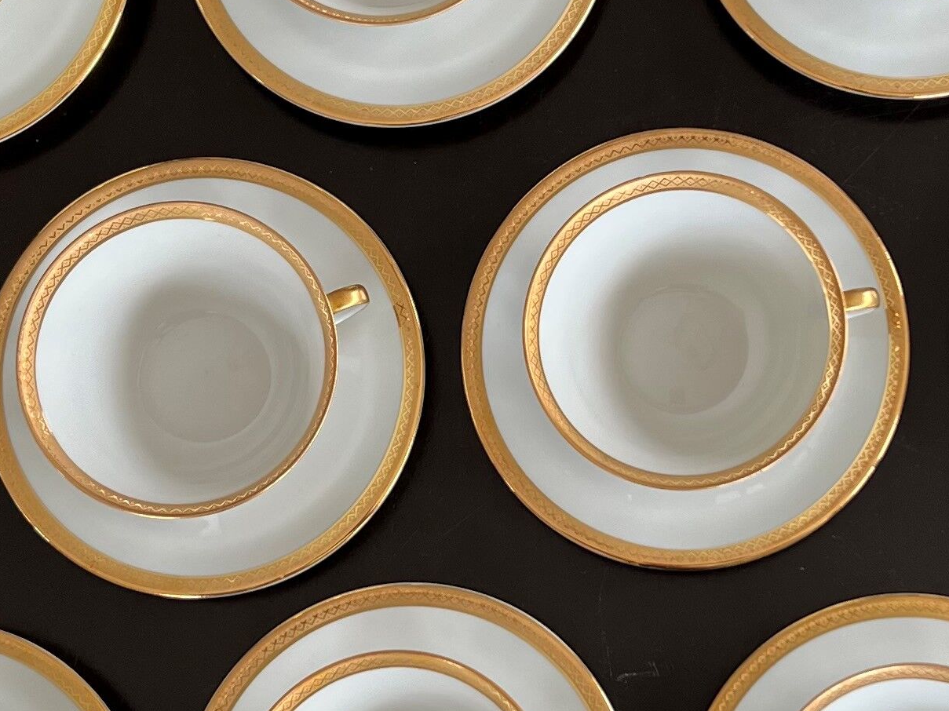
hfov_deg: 30.2
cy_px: 388
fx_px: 1754
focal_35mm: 64
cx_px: 588
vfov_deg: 22.9
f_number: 1.5
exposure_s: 1/121
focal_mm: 5.7
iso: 80
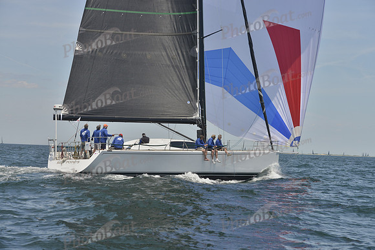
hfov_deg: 23.9
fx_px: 886
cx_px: 188
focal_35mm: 85
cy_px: 125
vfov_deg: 16.1
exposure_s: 1/800
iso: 400
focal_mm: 85
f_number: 7.1
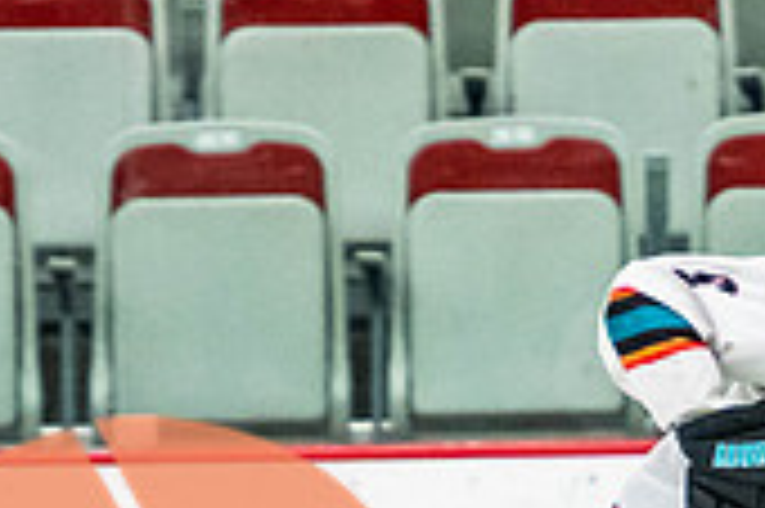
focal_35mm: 1061
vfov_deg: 1.3
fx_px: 22524
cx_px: 861
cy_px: 965
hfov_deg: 1.9
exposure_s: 1/640
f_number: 2.8
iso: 3200
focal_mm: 155
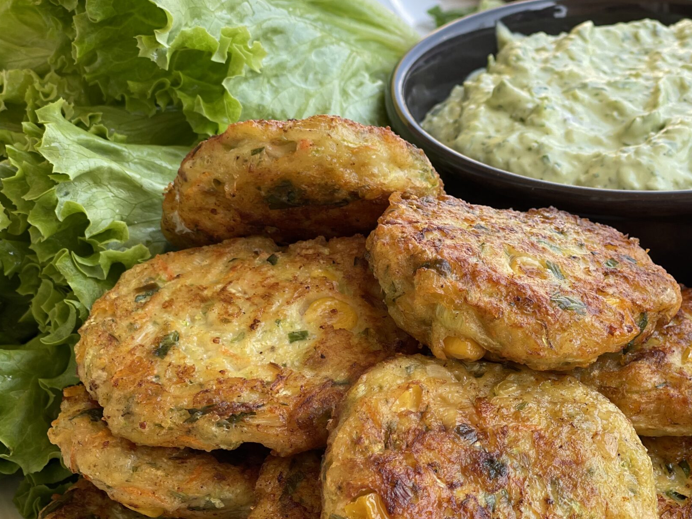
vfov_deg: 14.6
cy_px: 294
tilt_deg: -31.7
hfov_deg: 19.4
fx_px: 2019
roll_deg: +4.0
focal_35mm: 101
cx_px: 455
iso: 25
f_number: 2.2
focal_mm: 7.5
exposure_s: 1/121
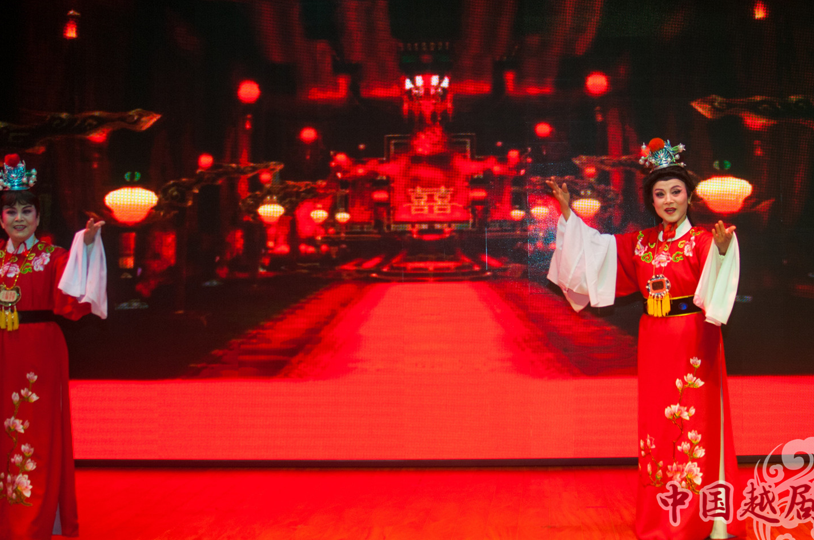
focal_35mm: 74
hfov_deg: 27.5
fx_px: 1664
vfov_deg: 18.4
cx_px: 414
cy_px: 204
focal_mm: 35
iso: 200
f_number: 2.2
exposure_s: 1/125
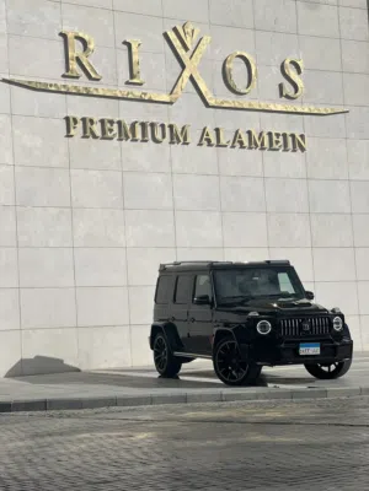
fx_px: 1094
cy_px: 246
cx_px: 184
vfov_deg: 25.3
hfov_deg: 19.1
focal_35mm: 77
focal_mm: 9
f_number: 2.8
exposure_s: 1/2421
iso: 32
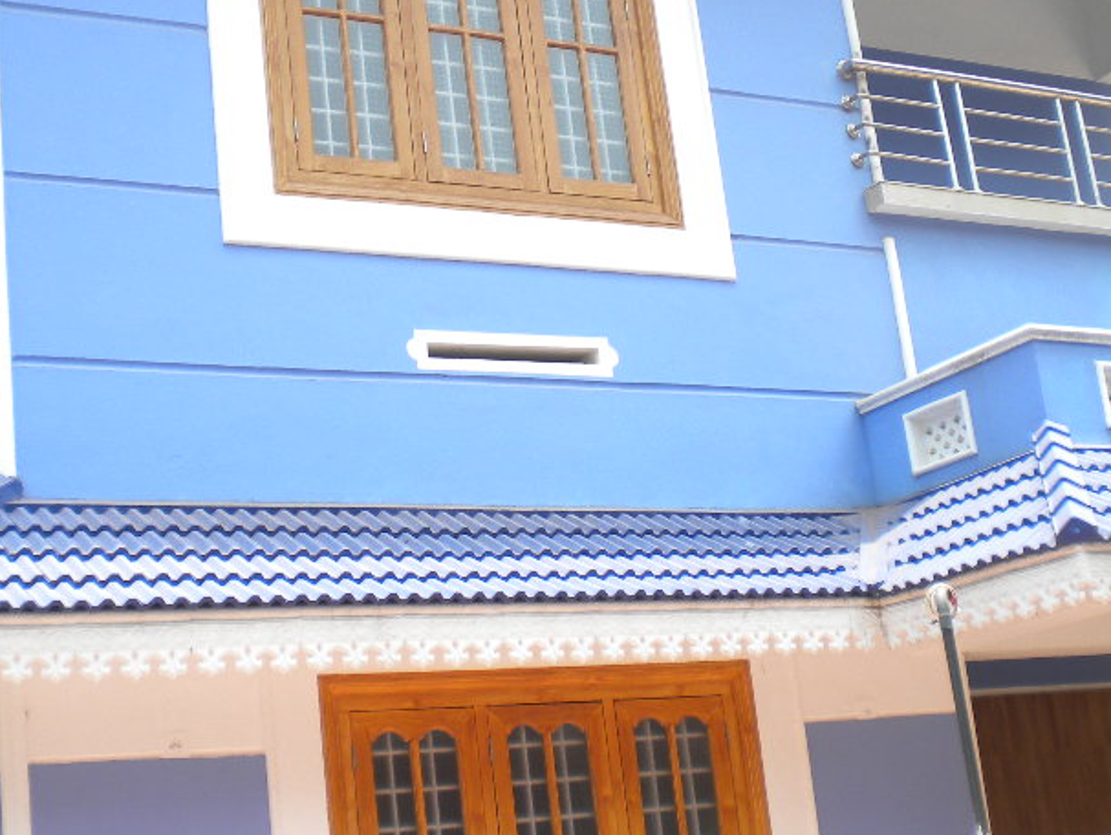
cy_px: 386
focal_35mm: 59
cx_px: 525
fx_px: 1895
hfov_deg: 32.7
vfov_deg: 24.8
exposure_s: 1/140
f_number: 4.6
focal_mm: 6.3
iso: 80
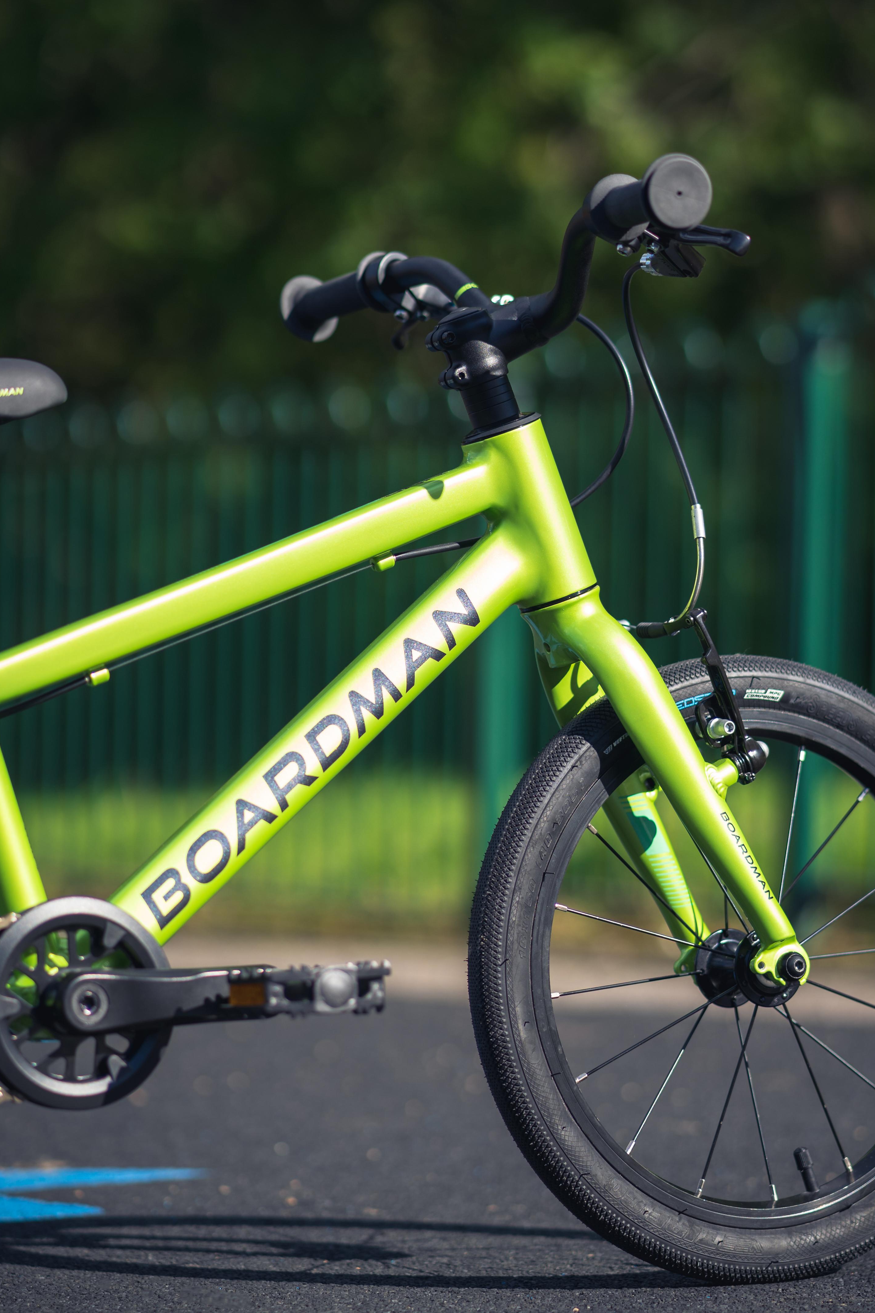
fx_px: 4339
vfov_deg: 17.2
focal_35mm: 119
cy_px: 634
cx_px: 433
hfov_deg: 11.5
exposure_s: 1/2000
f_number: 2.2
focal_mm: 85
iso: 125
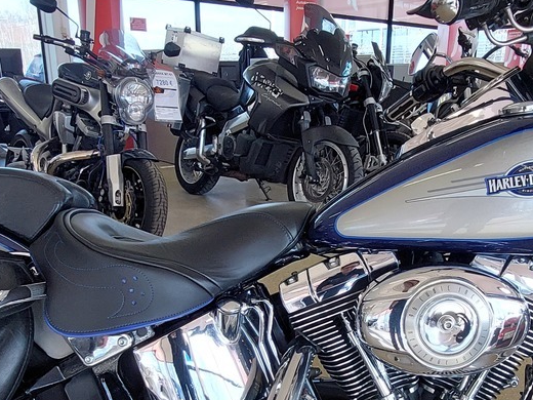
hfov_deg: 51.3
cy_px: 280
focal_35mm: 36
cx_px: 288
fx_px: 554
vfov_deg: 39.0
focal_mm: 1.74
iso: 50
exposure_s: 1/133
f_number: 2.2
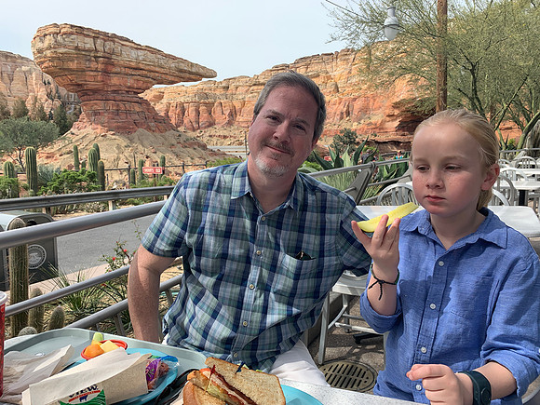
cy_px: 202
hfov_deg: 67.3
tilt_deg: -7.0
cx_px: 270
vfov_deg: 53.1
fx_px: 406
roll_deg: +2.9
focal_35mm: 26
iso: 25
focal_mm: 4.25
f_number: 1.8
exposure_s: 1/928
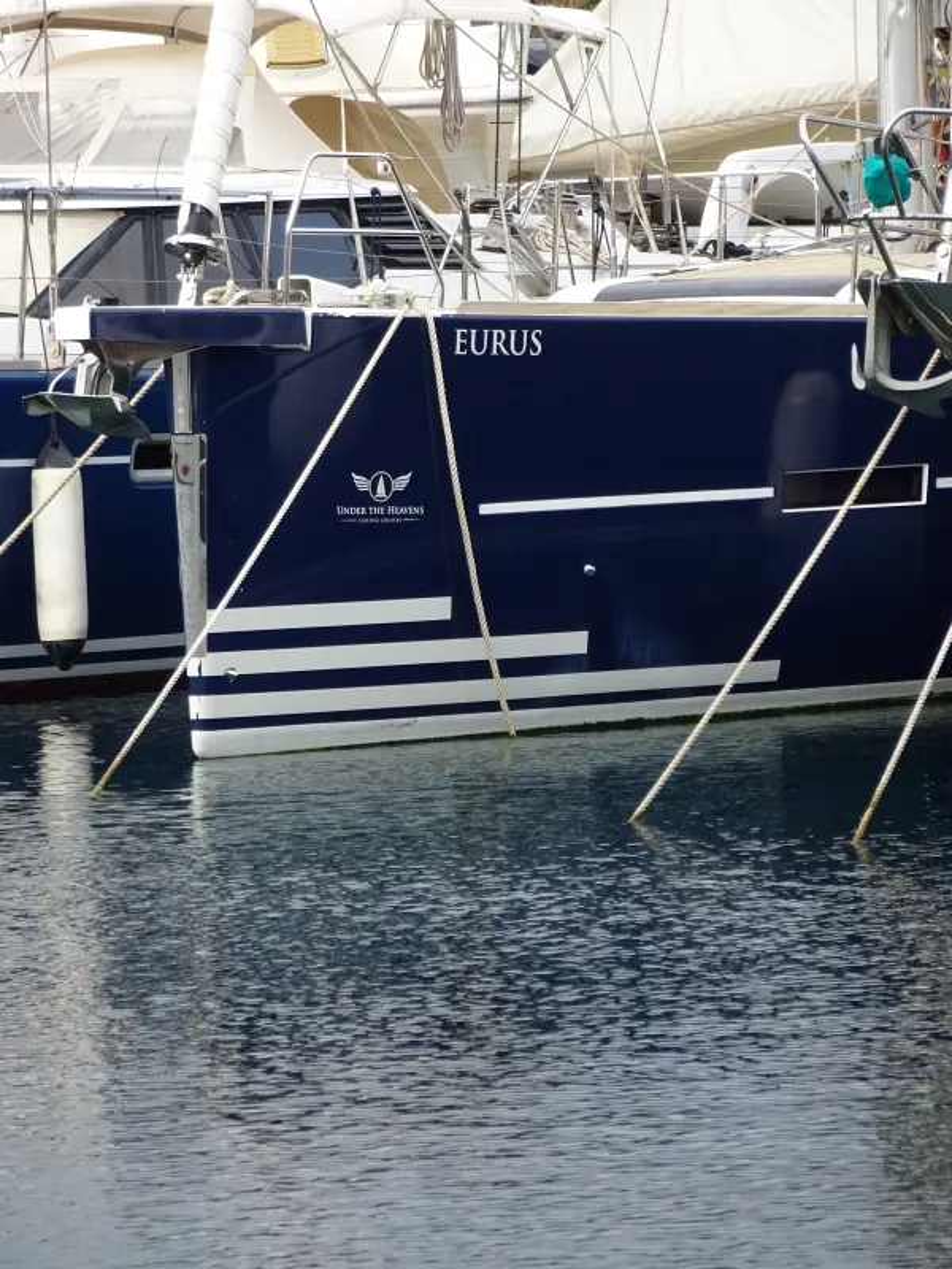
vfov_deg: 5.8
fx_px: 12614
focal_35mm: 344
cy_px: 634
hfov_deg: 4.3
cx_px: 476
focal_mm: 58.82
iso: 400
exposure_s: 1/250
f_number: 6.3
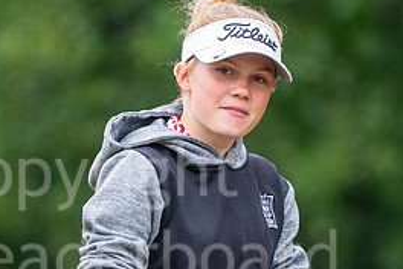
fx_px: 11048
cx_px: 143
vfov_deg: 1.4
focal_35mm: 987
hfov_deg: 2.1
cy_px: 271
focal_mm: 300
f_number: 4
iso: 500
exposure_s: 1/800
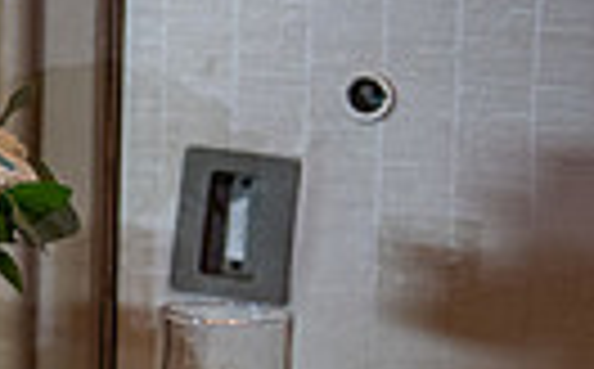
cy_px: 236
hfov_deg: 9.6
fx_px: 3265
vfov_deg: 6.5
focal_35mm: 202
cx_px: -652
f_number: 2.8
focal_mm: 45
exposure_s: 1/200
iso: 1600
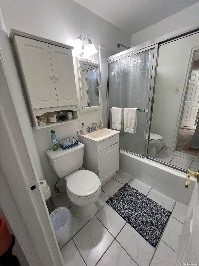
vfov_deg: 106.2
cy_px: 133
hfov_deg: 89.9
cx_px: 100
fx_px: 100
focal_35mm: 13
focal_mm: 1.57
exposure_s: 1/60
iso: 160
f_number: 1.8
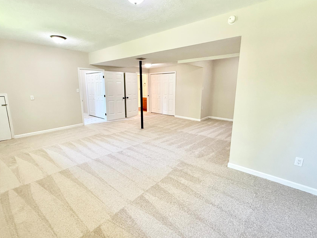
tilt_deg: -10.2
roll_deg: -0.4
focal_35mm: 17
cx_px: 154
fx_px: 156
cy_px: 115
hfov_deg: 91.0
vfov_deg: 74.7
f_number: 2.2
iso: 500
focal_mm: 2.22
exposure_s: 1/120
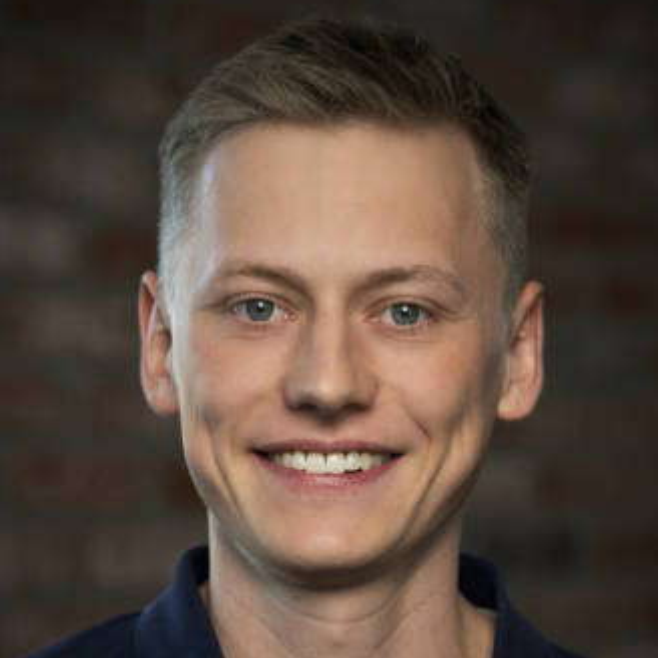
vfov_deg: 15.8
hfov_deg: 15.8
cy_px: 473
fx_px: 2366
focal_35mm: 110
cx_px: 330
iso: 400
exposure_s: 1/160
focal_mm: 85
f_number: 3.5
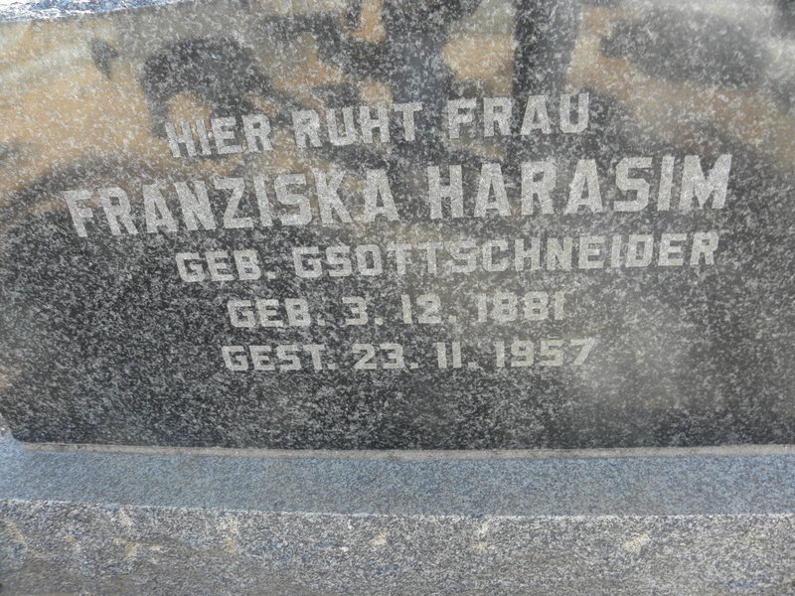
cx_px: 398
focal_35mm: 26
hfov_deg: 67.3
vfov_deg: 53.1
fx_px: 597
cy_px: 298
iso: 64
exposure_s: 1/60
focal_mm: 4.6
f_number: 3.2
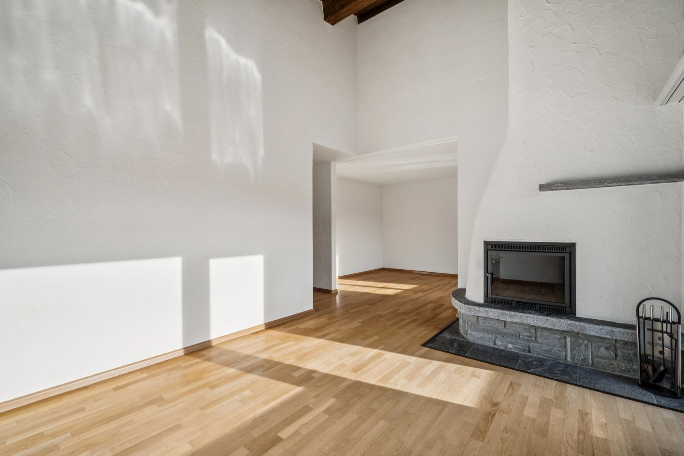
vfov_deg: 75.5
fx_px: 295
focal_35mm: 16
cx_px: 342
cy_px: 228
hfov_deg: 98.5
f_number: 9
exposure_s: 1/60
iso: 200
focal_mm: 15.5
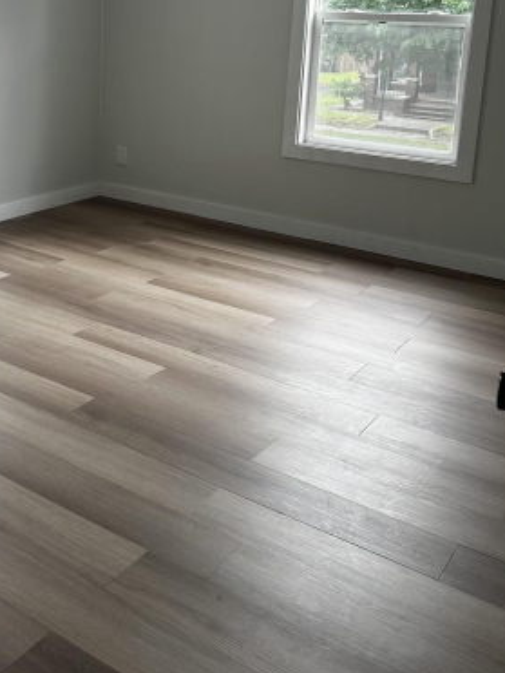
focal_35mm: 43
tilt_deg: -9.5
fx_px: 836
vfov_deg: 42.5
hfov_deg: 32.8
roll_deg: -1.8
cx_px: 116
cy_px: 169
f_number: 1.78
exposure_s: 1/121
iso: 125
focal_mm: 6.86
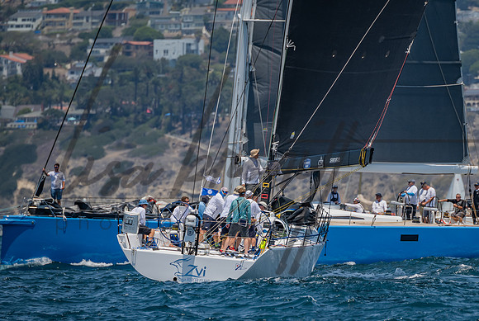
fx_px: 8296
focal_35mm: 622
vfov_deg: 2.2
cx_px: 341
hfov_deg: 3.3
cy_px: 242
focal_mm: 400
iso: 320
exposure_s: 1/1600
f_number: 5.6
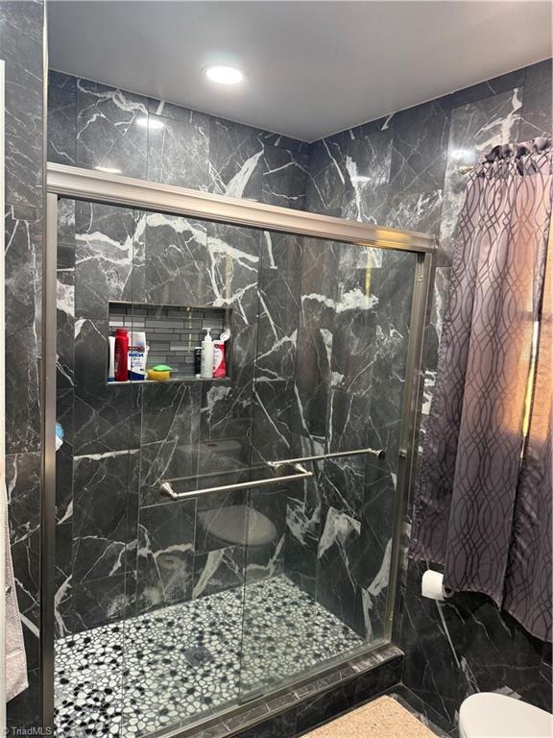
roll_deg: -3.1
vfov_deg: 71.6
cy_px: 369
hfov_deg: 56.8
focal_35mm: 24
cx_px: 276
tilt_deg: -6.5
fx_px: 511
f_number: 1.78
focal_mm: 6.76
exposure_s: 1/60
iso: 200
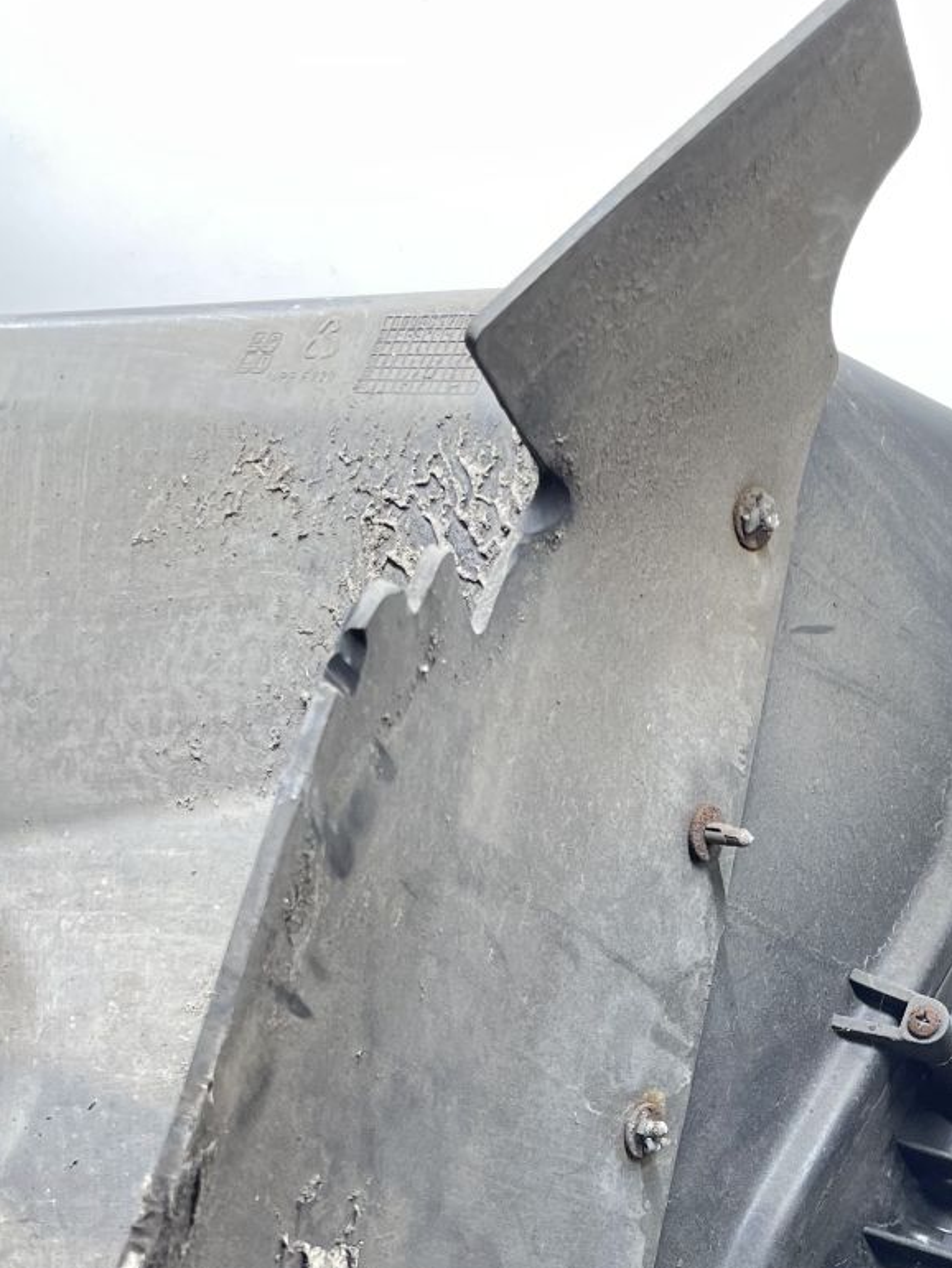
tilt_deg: -29.8
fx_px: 1979
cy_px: 1187
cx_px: 893
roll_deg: +3.8
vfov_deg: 33.3
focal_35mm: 54
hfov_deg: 26.0
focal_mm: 4.2
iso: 100
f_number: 1.6
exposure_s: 1/50
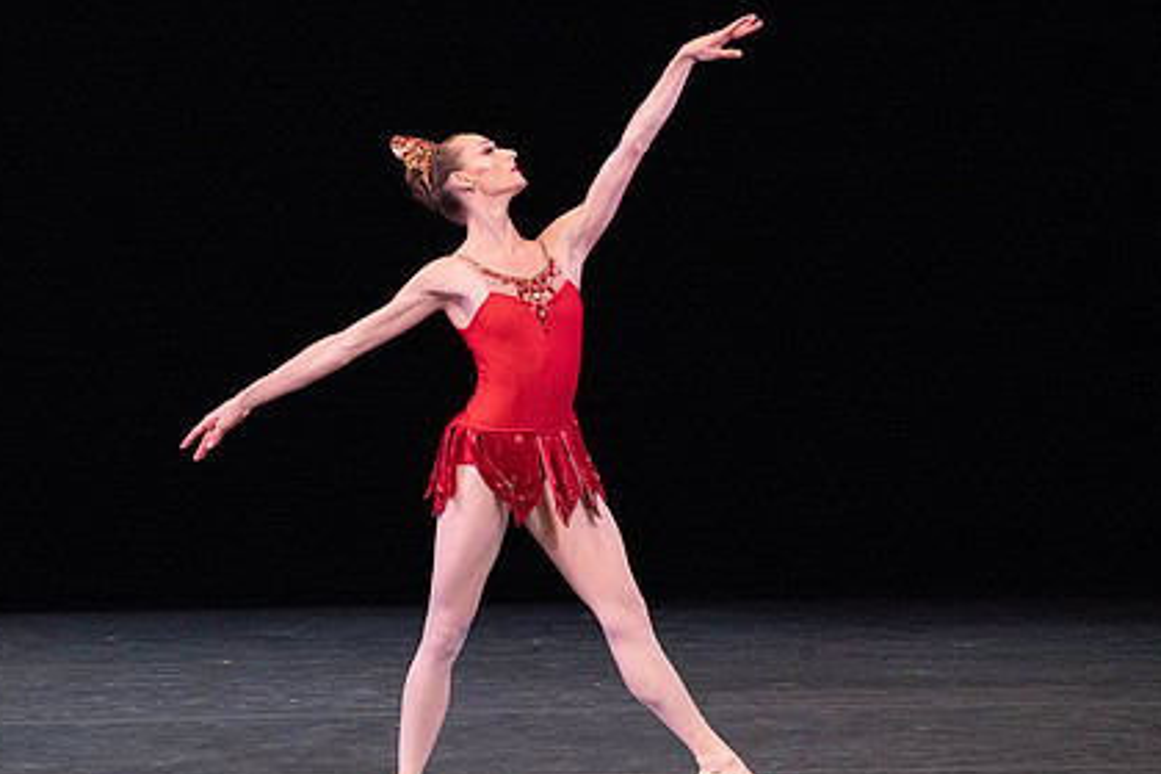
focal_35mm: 519
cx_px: 539
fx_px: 16736
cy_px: 399
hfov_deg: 4.0
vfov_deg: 2.6
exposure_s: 1/500
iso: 16000
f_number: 11
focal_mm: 376
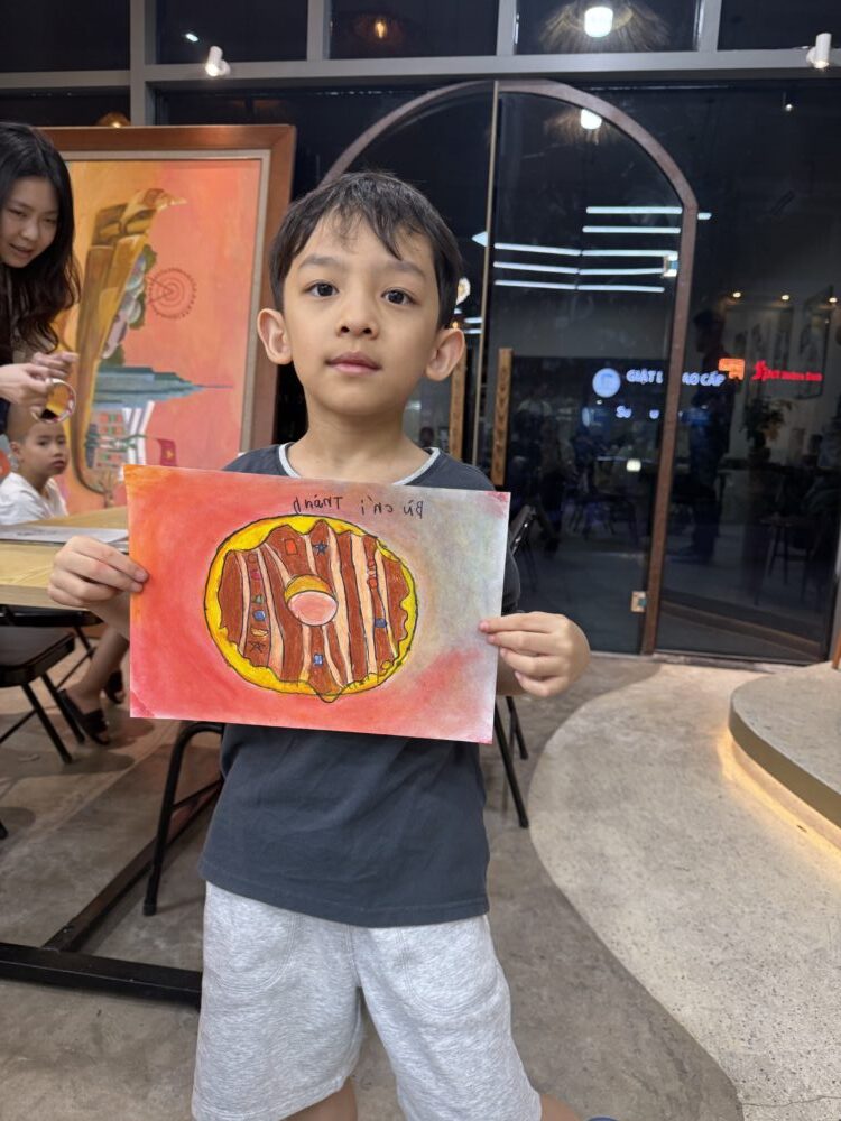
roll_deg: -2.6
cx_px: 420
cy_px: 560
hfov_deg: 56.8
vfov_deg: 71.6
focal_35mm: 24
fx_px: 777
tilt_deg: -8.7
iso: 160
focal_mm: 6.76
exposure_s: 1/100
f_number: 1.78
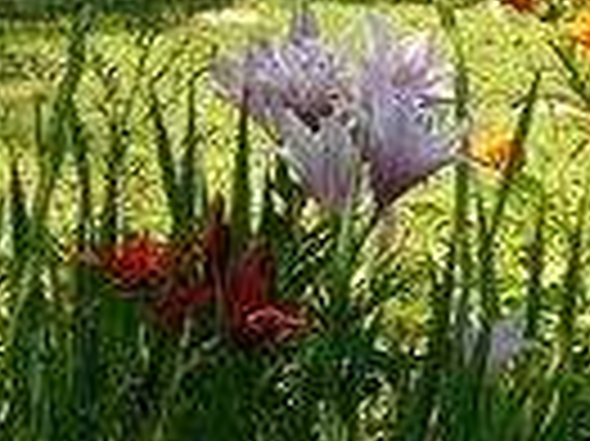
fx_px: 2009
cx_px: 117
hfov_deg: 16.6
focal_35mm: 118
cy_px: 252
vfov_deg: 12.5
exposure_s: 1/400
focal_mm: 5.2
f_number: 2.8
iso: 80
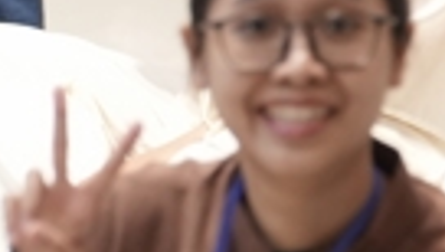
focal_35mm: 524
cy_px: -198
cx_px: 566
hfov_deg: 4.1
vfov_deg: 2.3
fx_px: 6193
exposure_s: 1/160
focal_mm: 105
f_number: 2.8
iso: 2500
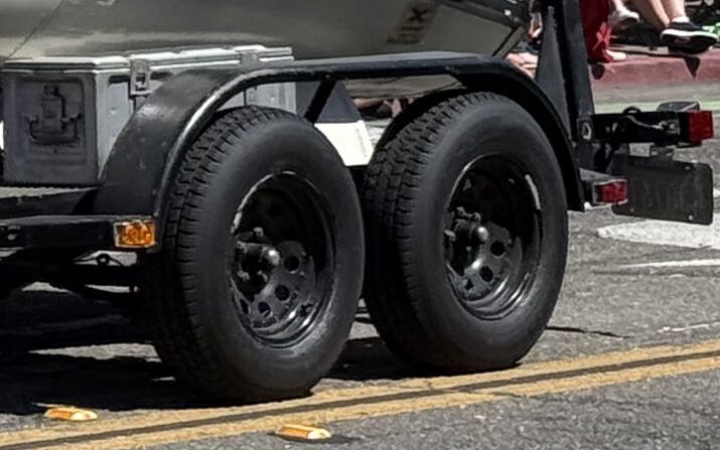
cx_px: -564
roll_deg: +0.9
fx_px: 5632
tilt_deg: -1.7
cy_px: -136
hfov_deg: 7.1
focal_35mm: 287
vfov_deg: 4.6
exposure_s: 1/7143
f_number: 1.78
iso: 80
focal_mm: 6.76
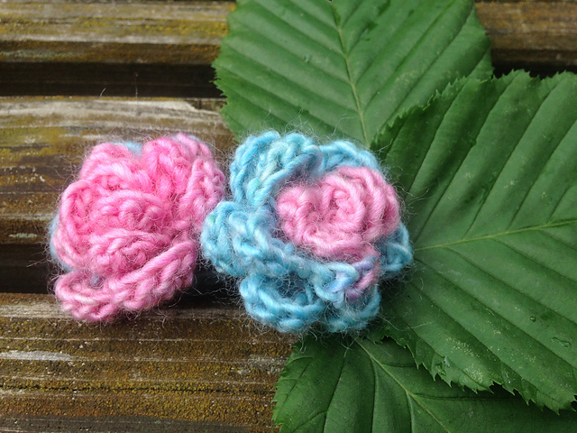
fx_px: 550
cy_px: 216
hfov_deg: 55.4
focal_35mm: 33
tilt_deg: -60.9
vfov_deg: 42.9
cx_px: 288
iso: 50
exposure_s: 1/191
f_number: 2.4
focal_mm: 4.12
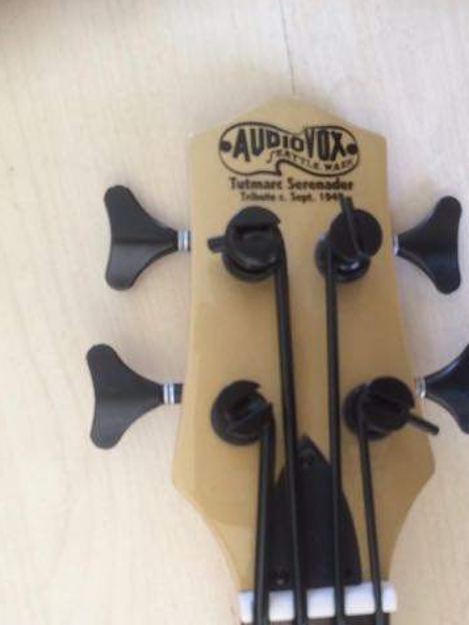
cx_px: 290
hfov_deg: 36.6
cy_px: 415
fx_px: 705
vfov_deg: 47.1
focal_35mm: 39
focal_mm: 4.15
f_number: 2.2
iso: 50
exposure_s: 1/30
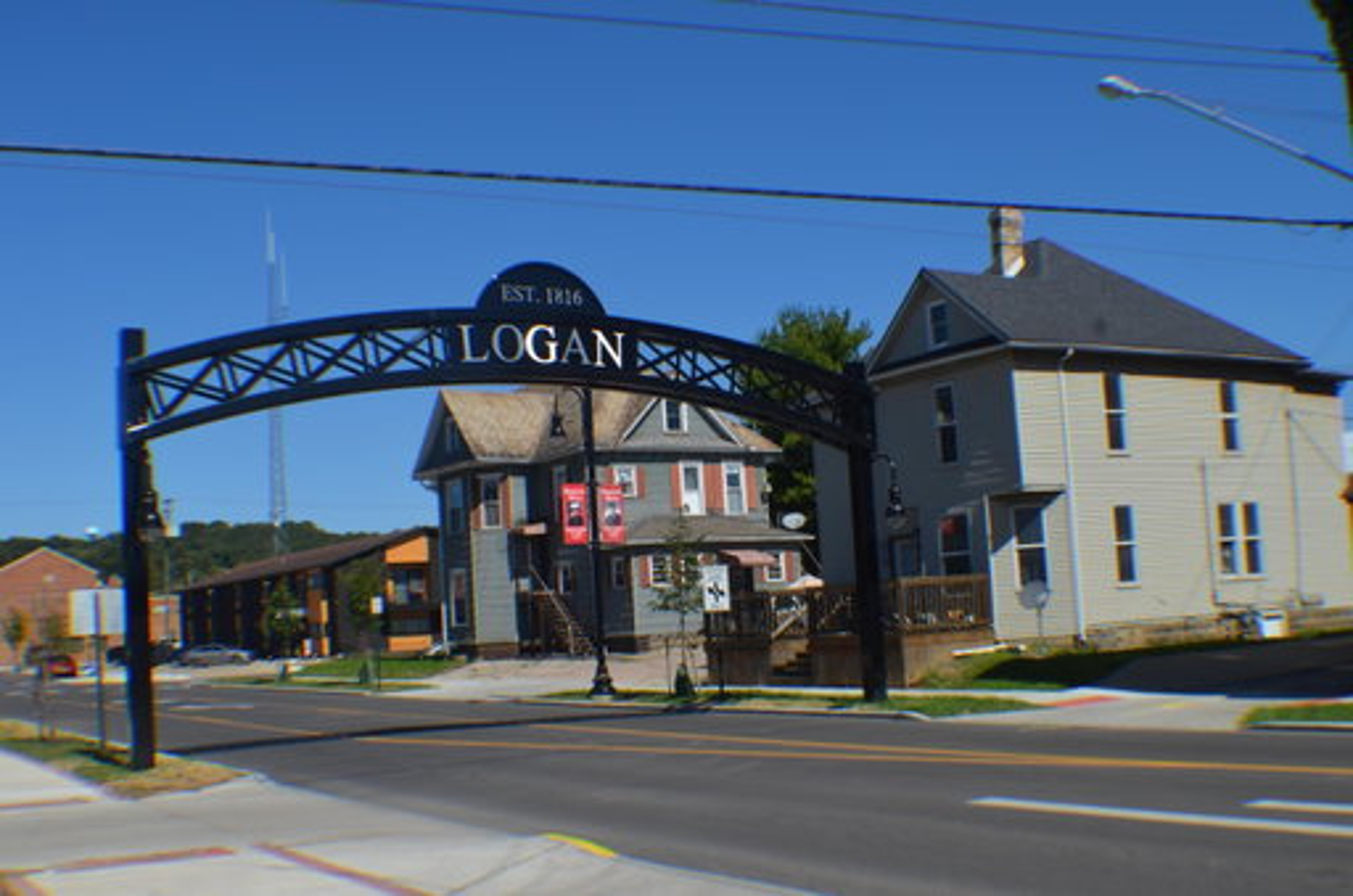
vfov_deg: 26.4
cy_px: 448
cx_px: 676
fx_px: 1913
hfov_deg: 39.0
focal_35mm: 51
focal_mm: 34
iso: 100
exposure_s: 1/320
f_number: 9
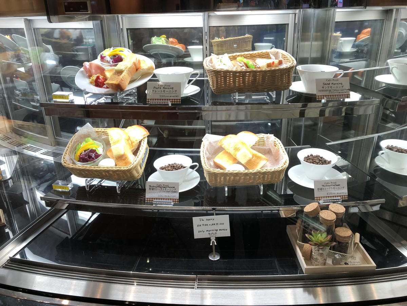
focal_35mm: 29
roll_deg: +1.1
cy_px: 153
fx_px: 341
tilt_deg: -25.5
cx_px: 204
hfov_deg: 61.7
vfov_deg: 48.2
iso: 32
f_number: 1.8
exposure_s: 1/30
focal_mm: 3.99
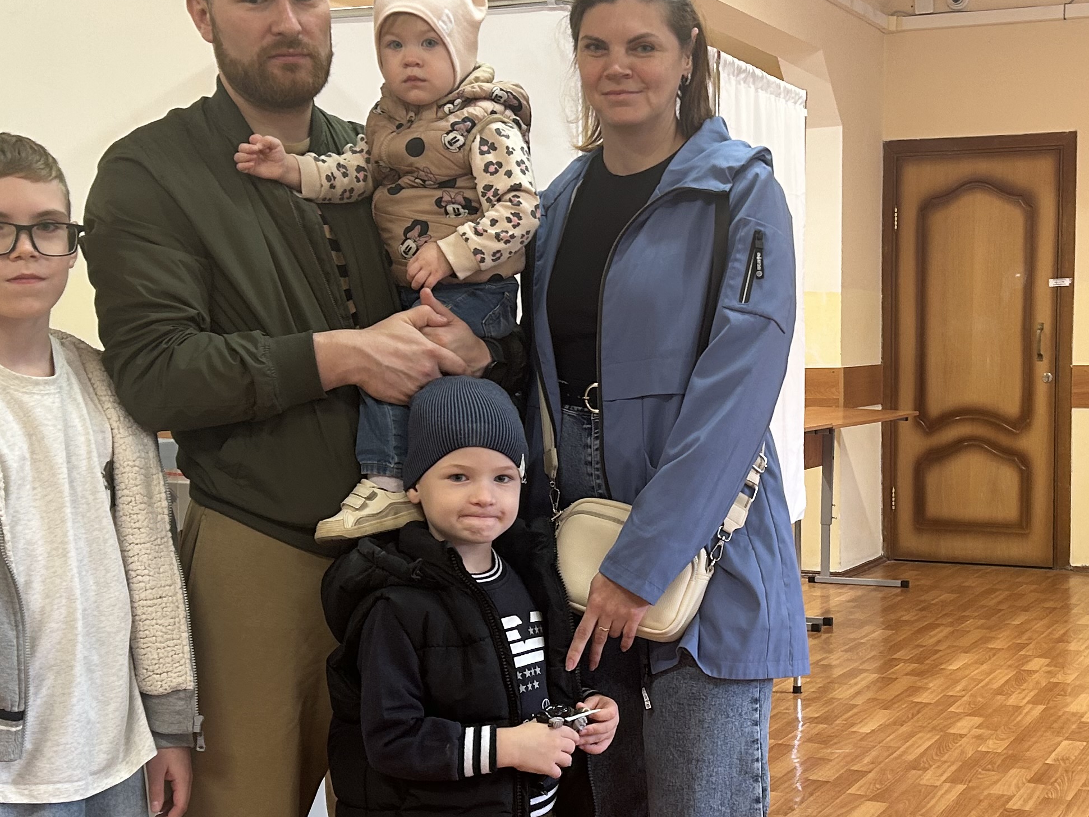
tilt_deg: -6.1
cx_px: 709
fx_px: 1699
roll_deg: +0.3
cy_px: 472
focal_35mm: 54
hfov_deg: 35.3
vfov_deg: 27.0
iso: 100
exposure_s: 1/50
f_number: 1.5
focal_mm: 5.7
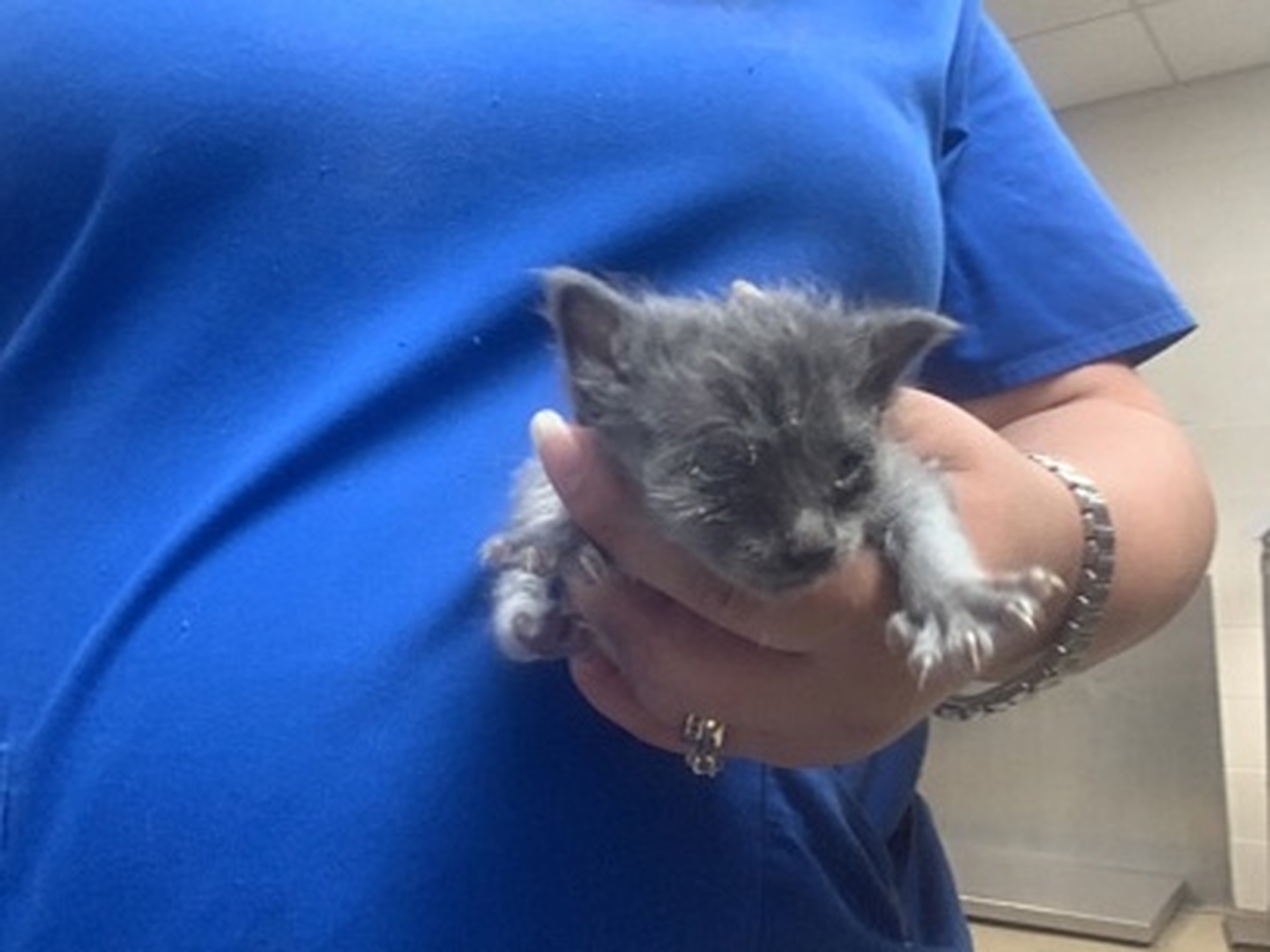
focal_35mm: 32
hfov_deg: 56.8
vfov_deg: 44.1
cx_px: 652
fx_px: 1174
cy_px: 467
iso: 400
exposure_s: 1/60
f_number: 2.4
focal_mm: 2.15
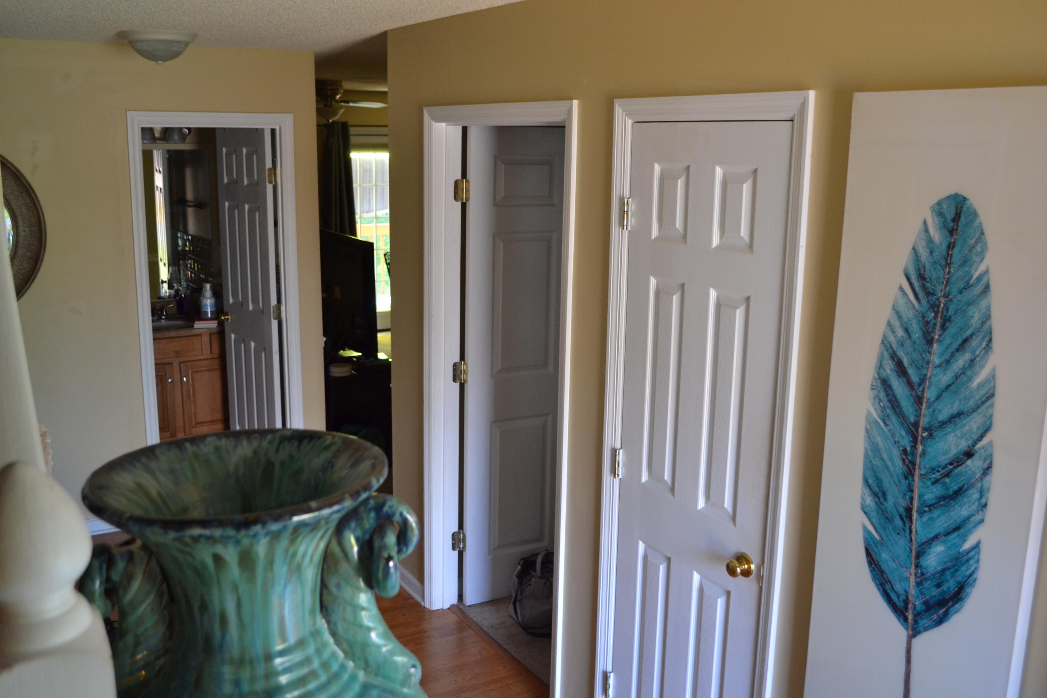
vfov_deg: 40.0
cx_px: 524
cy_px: 349
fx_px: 960
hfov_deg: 57.2
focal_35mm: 33
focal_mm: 22
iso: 720
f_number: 4
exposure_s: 1/60
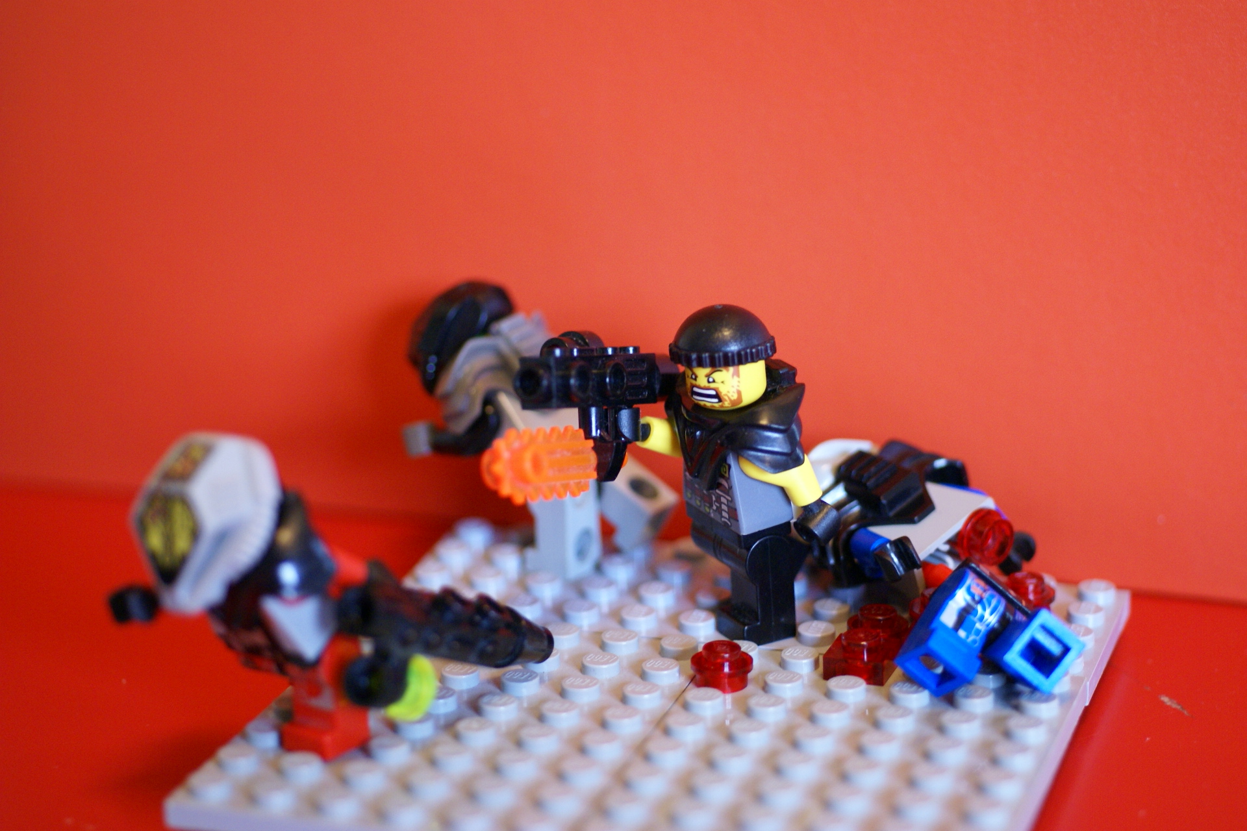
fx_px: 2598
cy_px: 416
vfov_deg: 18.2
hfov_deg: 27.0
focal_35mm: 75
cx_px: 624
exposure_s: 1/50
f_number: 2.8
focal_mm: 50
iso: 400
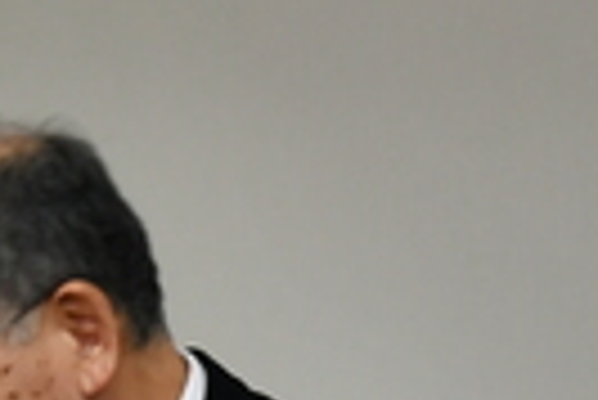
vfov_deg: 2.8
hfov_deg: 4.1
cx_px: -470
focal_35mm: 494
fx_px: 8215
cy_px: 688
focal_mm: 60
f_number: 5
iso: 400
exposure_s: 1/60
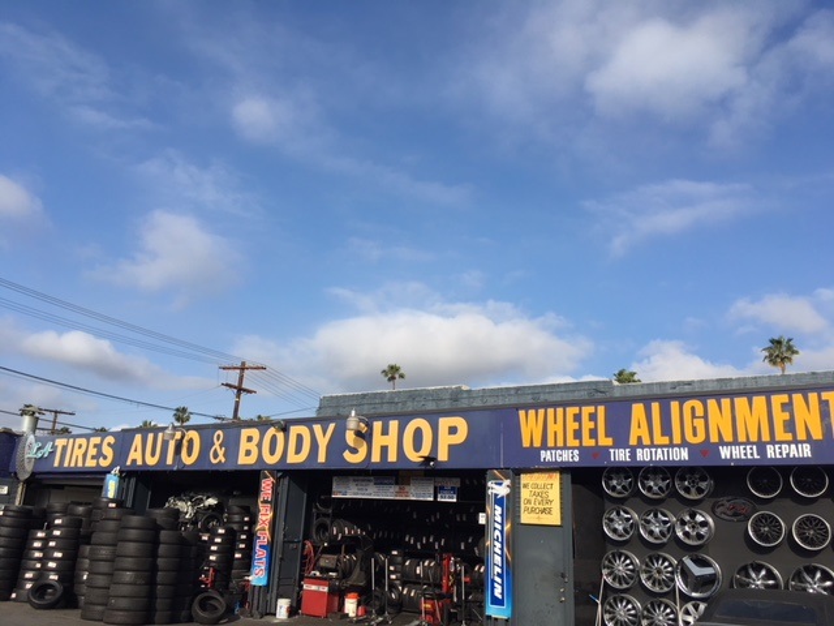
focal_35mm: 29
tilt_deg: +15.5
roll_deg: -3.4
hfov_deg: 61.7
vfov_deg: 48.2
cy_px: 313
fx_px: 699
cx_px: 417
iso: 25
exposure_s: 1/1709
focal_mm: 4.15
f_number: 2.2
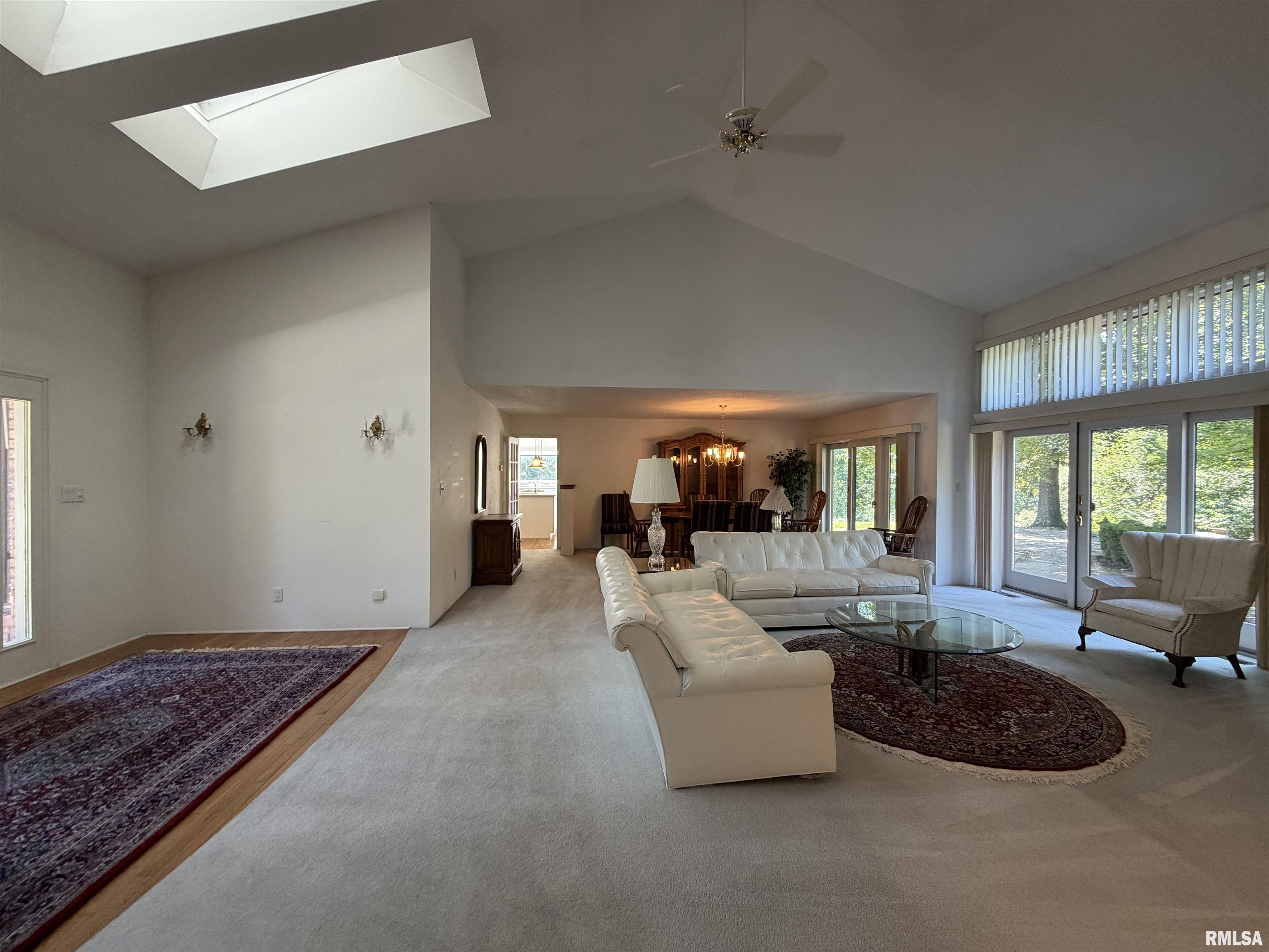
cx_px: 634
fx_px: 513
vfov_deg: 85.7
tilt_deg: -0.2
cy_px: 476
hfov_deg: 102.1
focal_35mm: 14
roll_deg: -0.1
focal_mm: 2.22
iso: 200
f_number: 2.2
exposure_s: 1/60
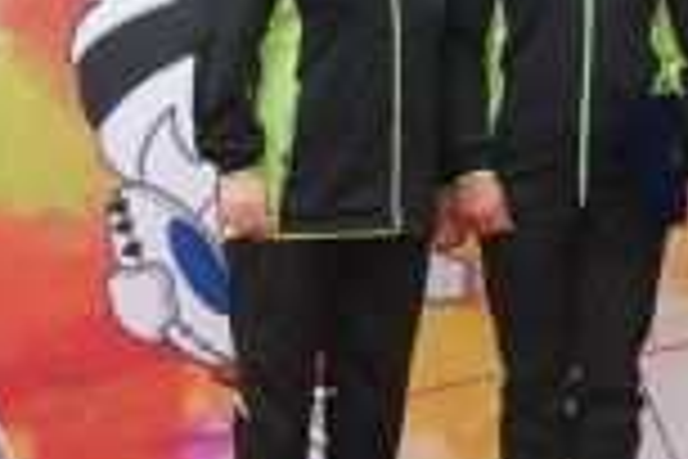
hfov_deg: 11.1
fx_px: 3363
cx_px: 1102
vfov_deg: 7.8
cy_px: -14
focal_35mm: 176
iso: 800
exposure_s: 1/160
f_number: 7.1
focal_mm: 36
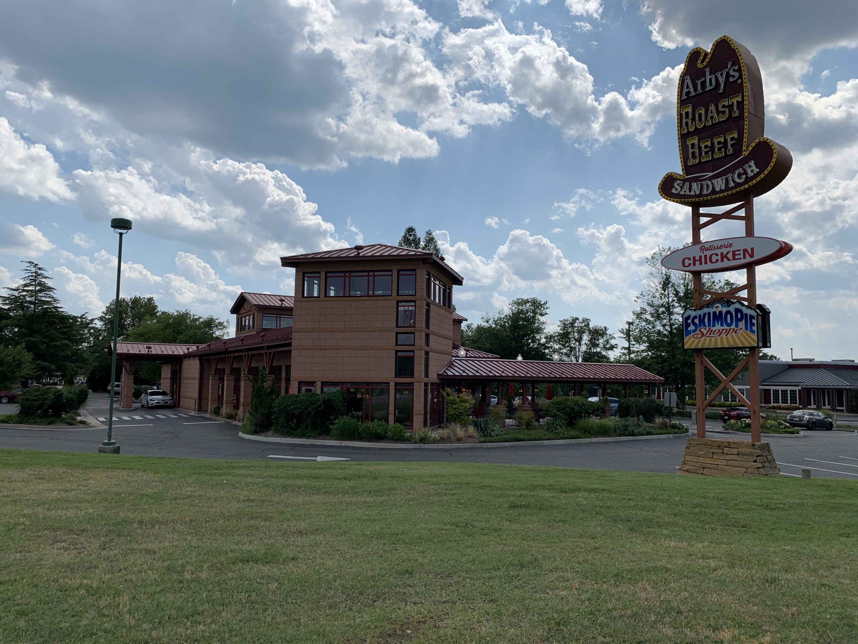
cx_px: 429
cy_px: 322
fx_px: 644
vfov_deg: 53.1
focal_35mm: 26
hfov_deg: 67.3
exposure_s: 1/4673
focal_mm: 4.25
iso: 25
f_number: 1.8
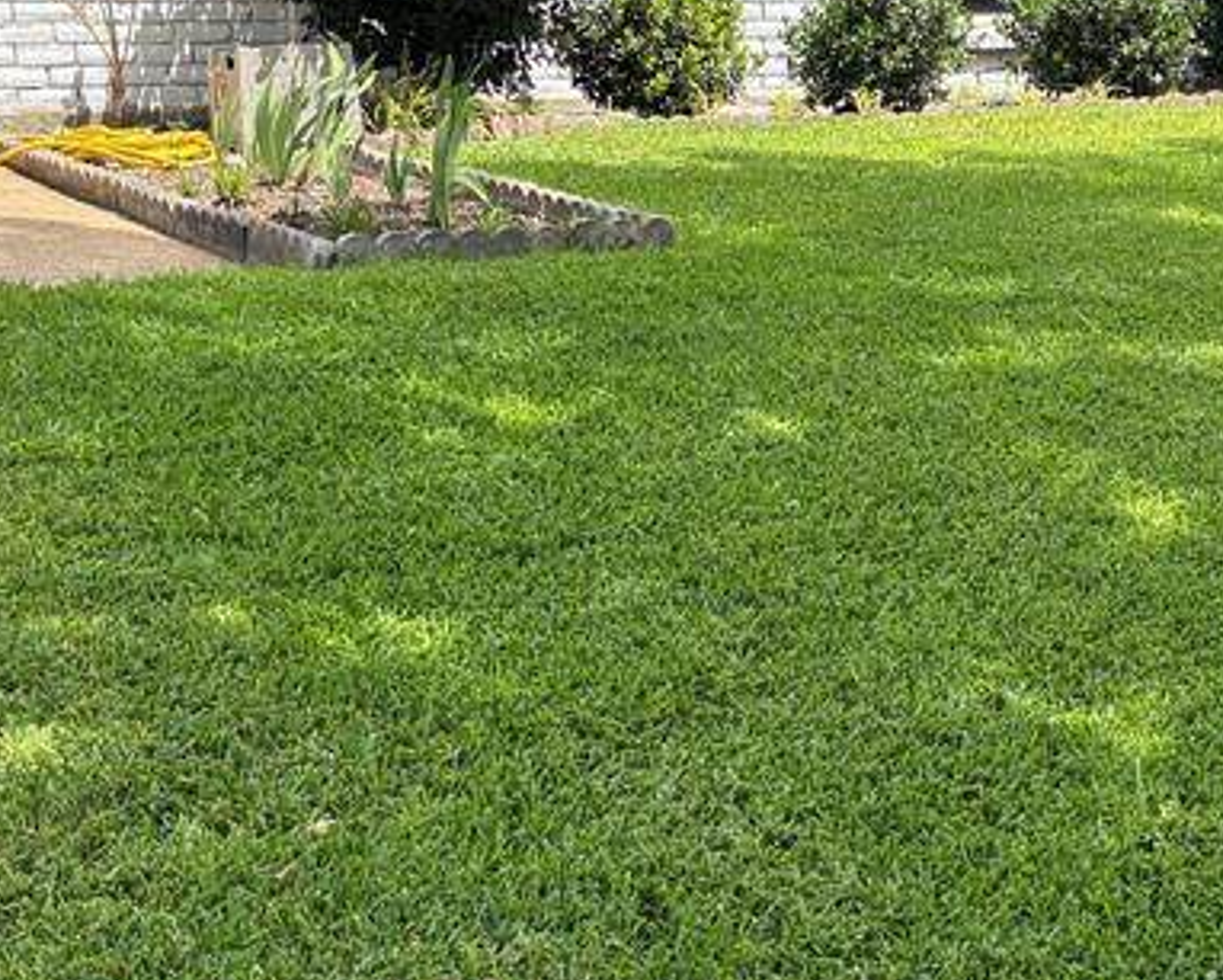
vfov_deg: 22.4
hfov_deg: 27.4
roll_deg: +0.7
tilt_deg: -7.2
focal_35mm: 68
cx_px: 951
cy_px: 362
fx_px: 2463
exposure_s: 1/1499
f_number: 1.6
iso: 50
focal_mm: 5.96
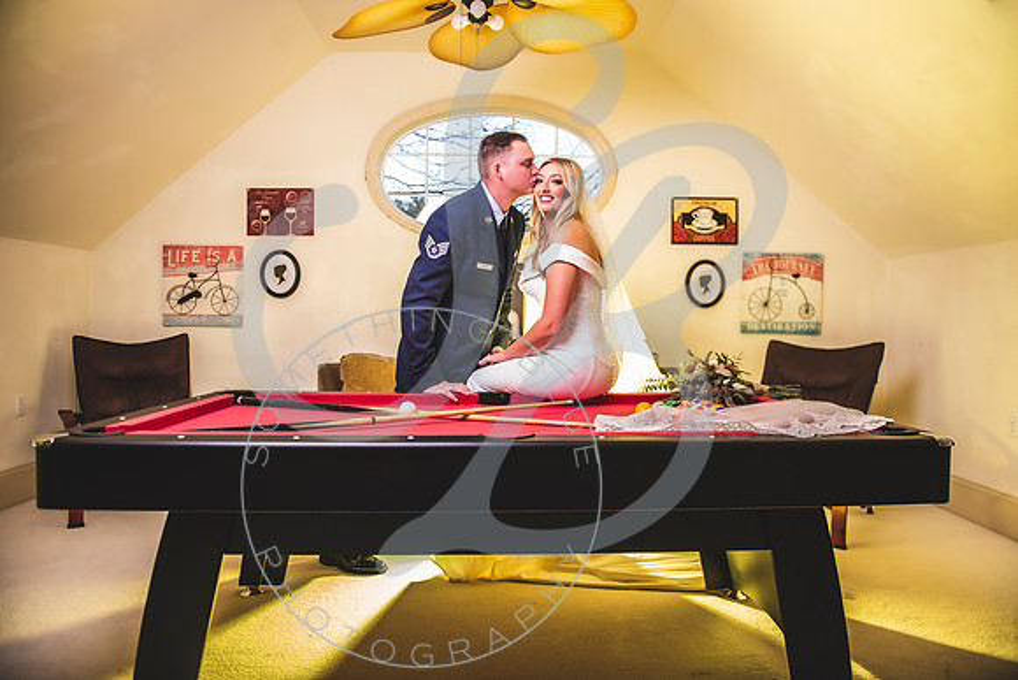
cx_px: 511
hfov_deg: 73.2
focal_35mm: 24
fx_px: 685
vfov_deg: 52.8
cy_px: 340
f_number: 2.8
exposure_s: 1/125
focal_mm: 24
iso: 200
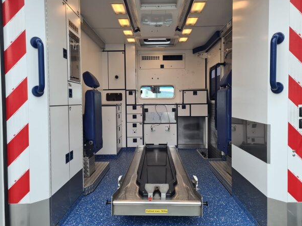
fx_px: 244
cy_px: 108
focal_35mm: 28
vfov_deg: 49.8
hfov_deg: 63.4
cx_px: 152
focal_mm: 5.4
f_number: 1.8
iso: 125
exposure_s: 1/50
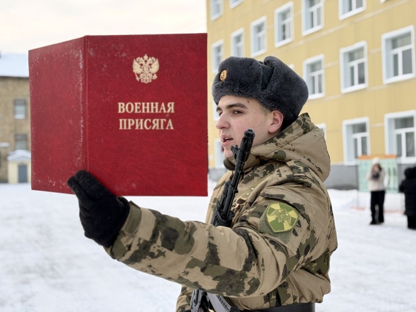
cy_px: 156
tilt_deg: +0.6
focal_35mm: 48
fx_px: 577
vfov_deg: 30.3
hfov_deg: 39.7
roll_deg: +1.7
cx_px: 208
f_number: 1.78
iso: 100
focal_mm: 6.76
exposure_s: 1/381
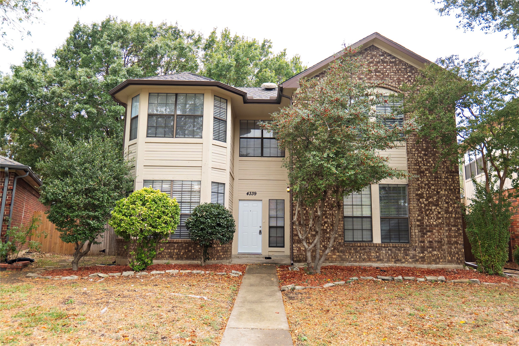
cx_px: 260
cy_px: 173
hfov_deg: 73.7
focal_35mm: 24
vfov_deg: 53.1
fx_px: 346
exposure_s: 1/400
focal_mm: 24
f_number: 4
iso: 1000
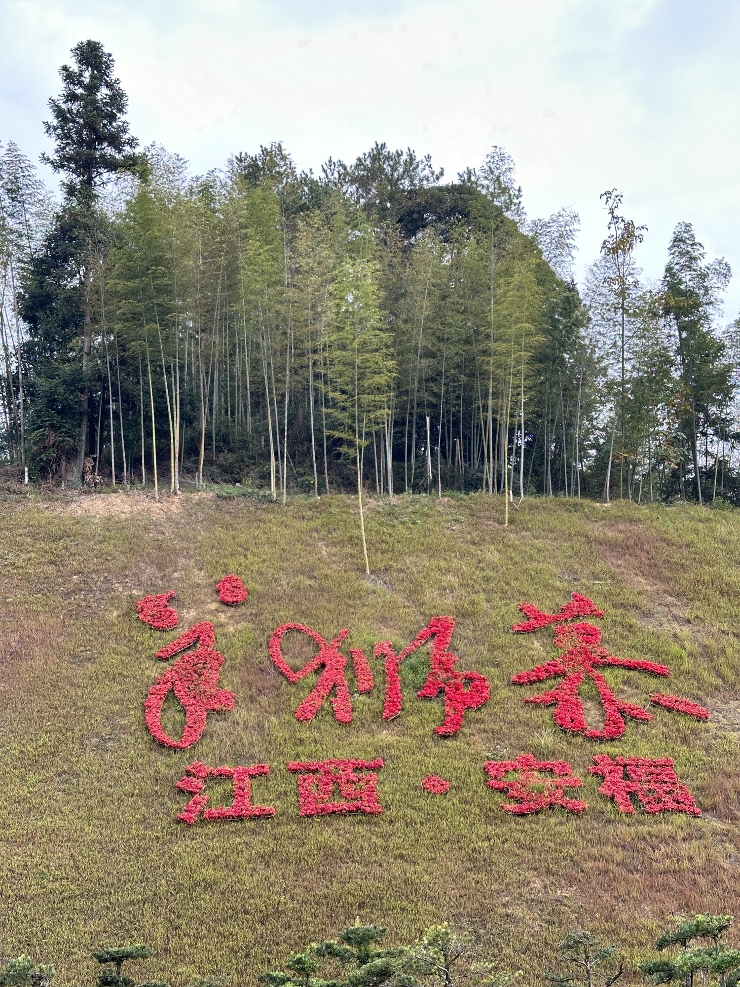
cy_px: 494
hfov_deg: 30.3
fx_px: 1368
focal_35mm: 48
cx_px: 370
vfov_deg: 39.7
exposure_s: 1/373
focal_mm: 6.86
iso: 64
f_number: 1.78
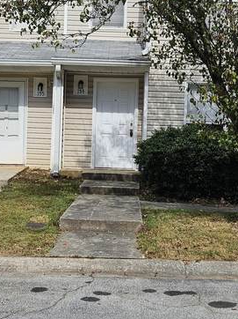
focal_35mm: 61
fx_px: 560
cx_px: 113
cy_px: 152
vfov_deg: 31.7
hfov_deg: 24.0
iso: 25
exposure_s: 1/1789
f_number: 1.8
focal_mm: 5.4
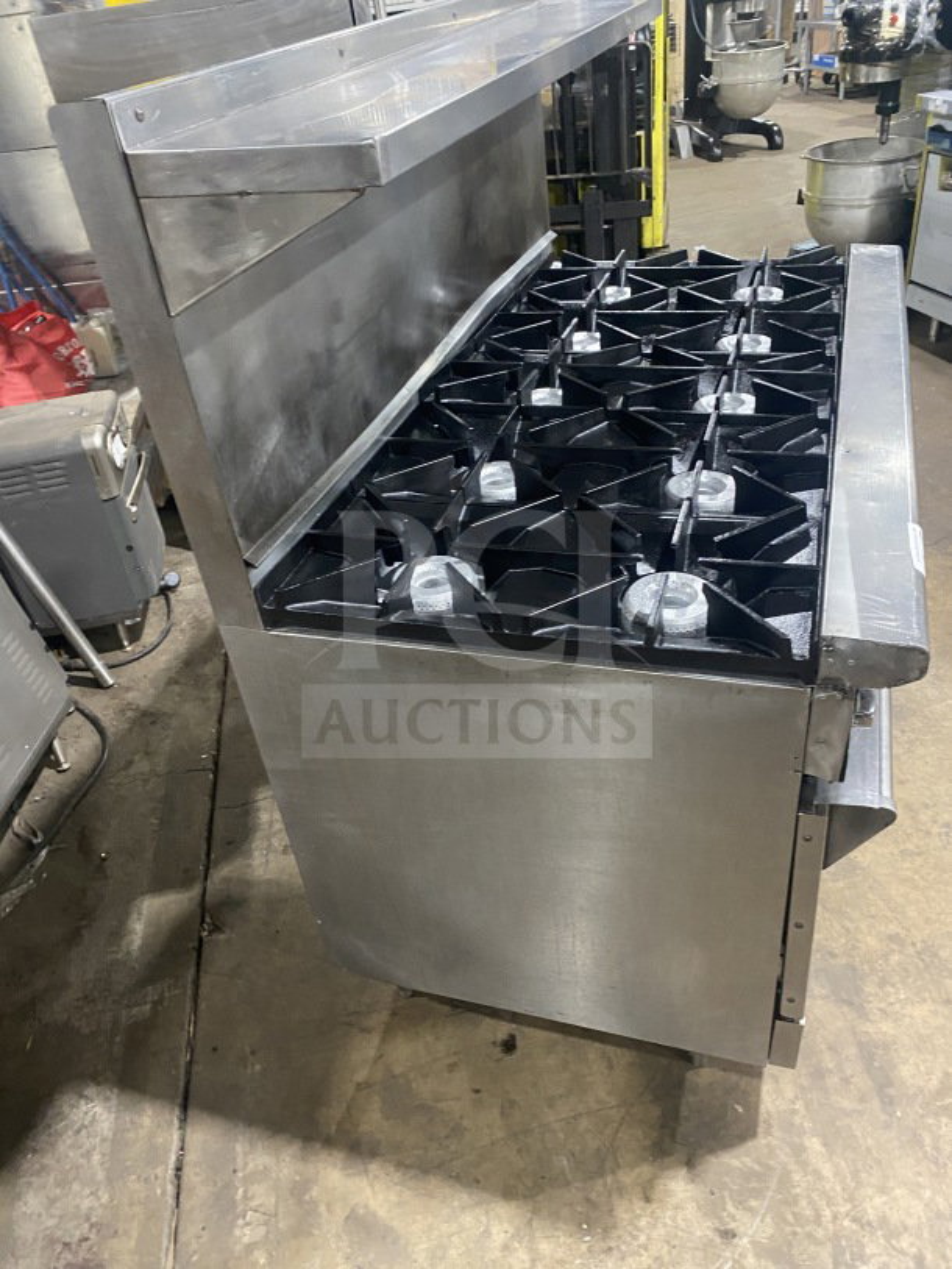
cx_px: 476
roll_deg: +6.9
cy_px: 634
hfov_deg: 53.1
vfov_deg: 67.3
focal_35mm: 26
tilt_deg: -34.4
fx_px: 953
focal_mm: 4.25
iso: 500
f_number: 1.8
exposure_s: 1/42
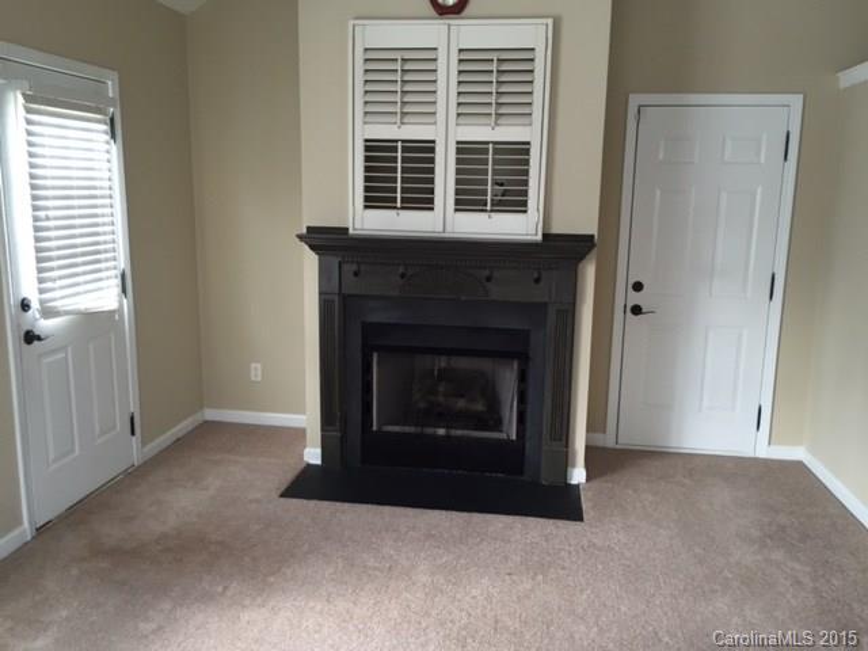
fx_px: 727
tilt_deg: -10.5
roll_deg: -1.4
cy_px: 326
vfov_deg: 48.2
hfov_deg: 61.7
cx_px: 434
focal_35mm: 29
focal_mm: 4.15
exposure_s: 1/30
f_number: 2.2
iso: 80
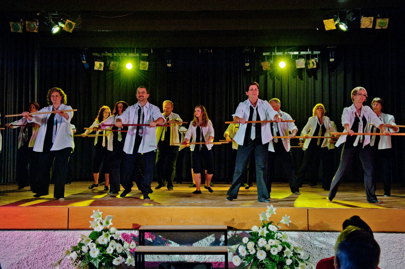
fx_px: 472
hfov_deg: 46.4
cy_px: 134
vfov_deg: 31.8
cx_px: 202
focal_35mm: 42
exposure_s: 1/160
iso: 2500
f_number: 7.1
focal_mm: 42
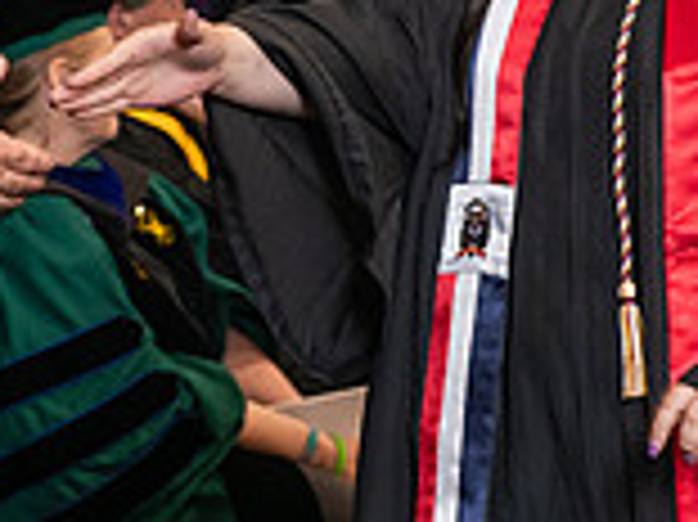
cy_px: -7
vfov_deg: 5.9
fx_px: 5077
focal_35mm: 252
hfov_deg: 7.9
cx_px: 234
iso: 1600
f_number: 5
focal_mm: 70
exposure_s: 1/125
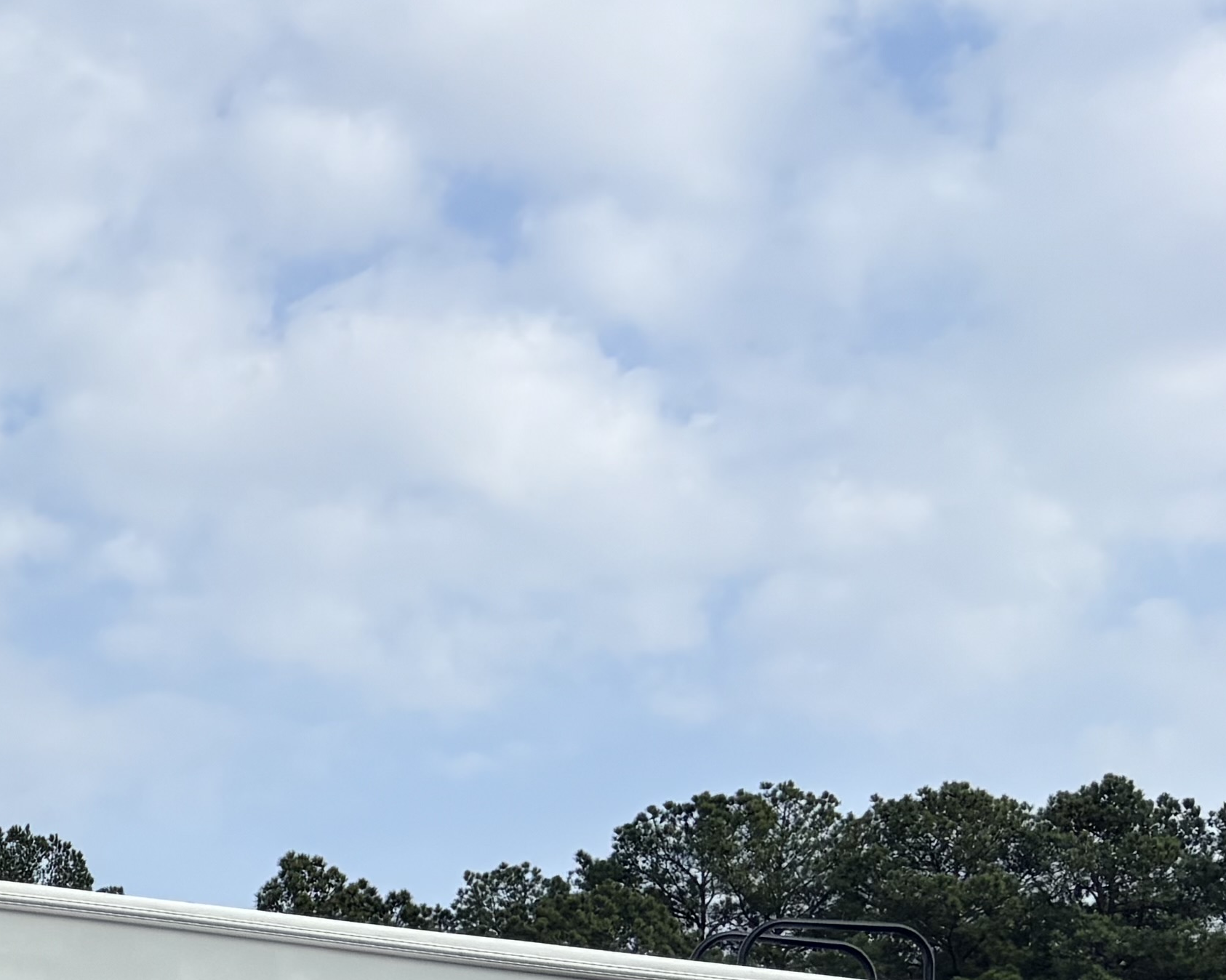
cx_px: -772
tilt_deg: +1.4
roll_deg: -0.8
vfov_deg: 16.4
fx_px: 3120
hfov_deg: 18.7
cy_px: 1428
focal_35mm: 86
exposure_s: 1/3650
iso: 50
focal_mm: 5.96
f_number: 1.6
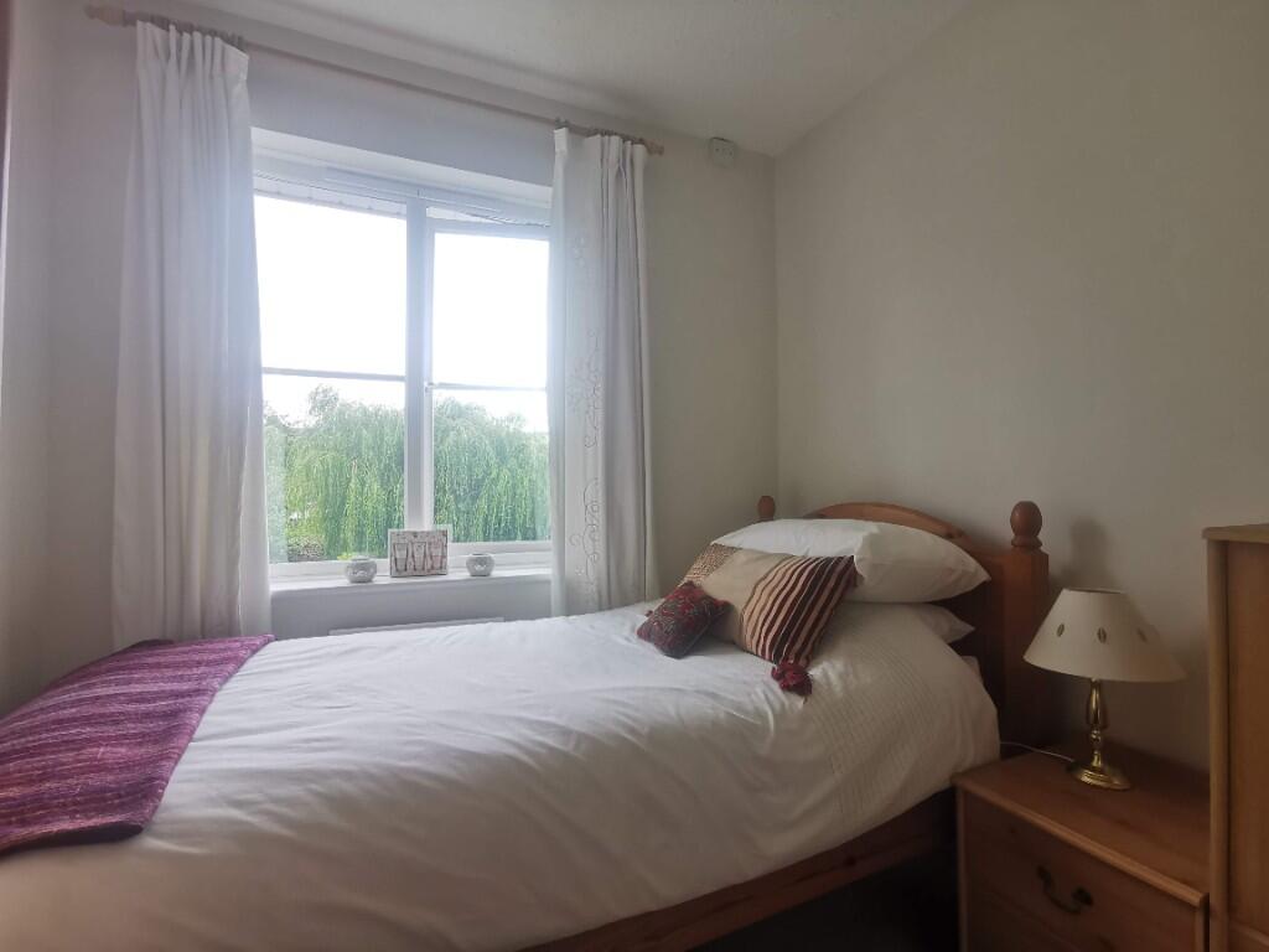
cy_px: 476
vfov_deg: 74.7
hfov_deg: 91.0
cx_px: 634
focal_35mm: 17
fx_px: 623
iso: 100
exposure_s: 1/100
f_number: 2.2
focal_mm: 2.26
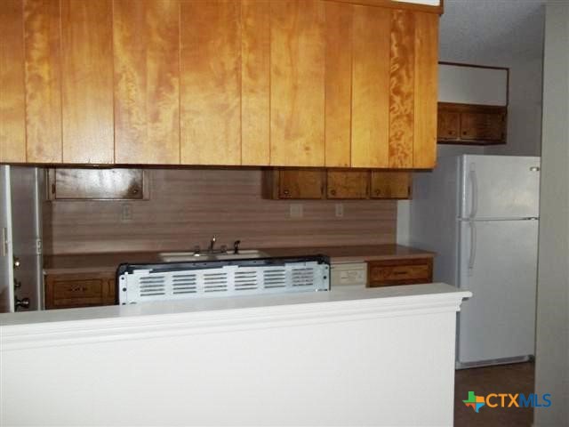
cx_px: 284
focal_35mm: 32
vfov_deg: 44.2
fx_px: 526
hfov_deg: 56.8
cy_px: 214
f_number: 2.9
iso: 160
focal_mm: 5.7
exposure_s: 1/30
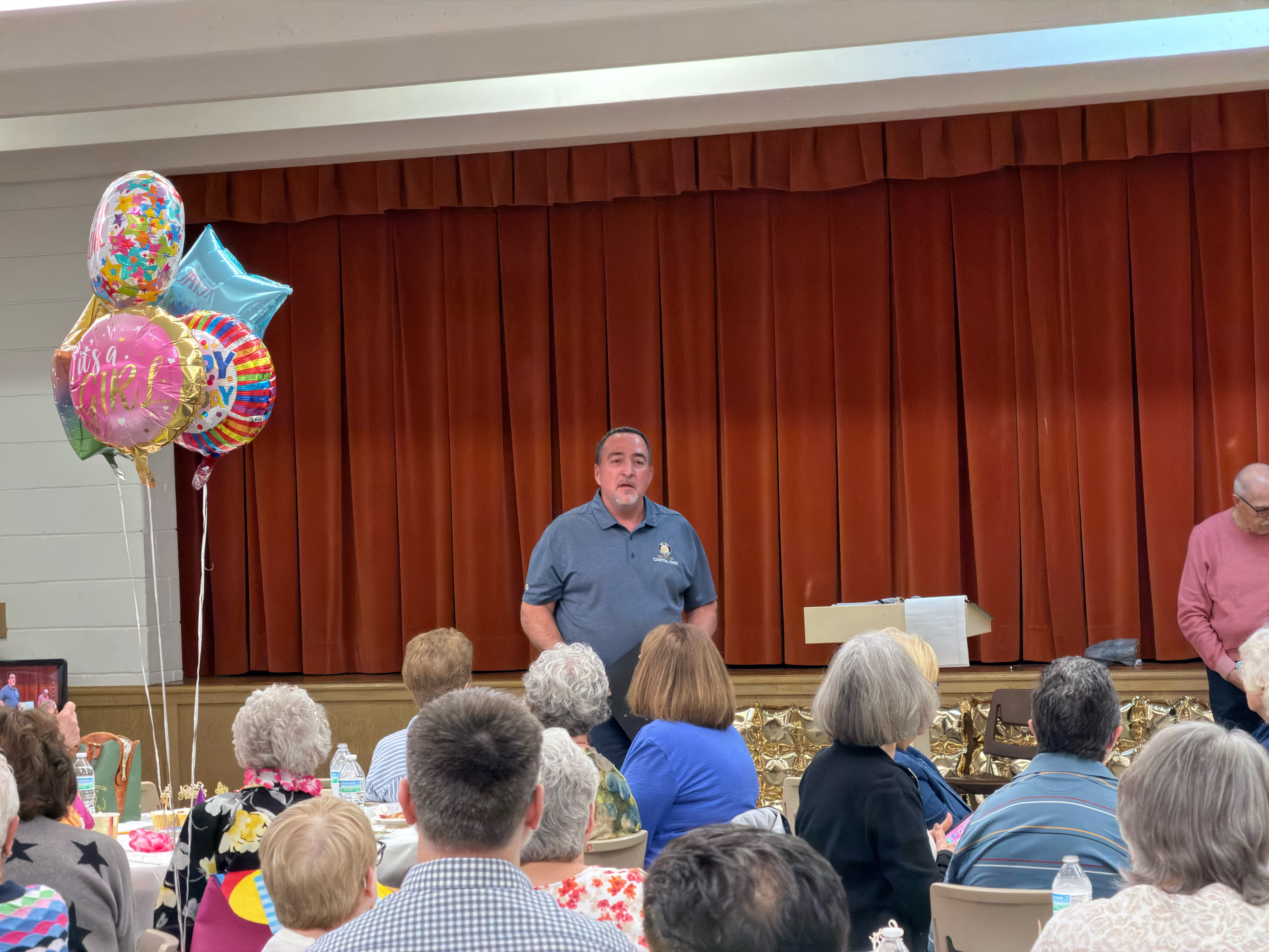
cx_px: 634
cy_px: 476
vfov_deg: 14.8
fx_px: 3666
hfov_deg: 19.6
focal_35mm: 100
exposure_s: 1/40
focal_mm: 16.89
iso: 800
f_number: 2.8
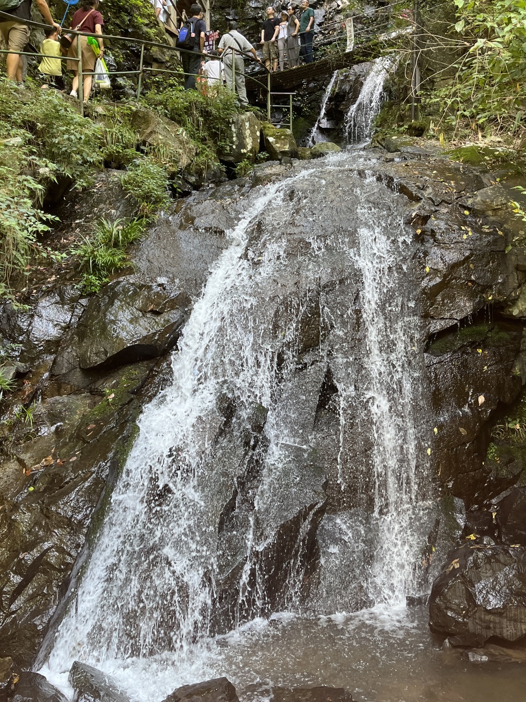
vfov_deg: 55.1
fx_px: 669
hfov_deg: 42.9
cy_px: 291
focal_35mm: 33
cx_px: 269
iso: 64
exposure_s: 1/106
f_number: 1.6
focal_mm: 5.1
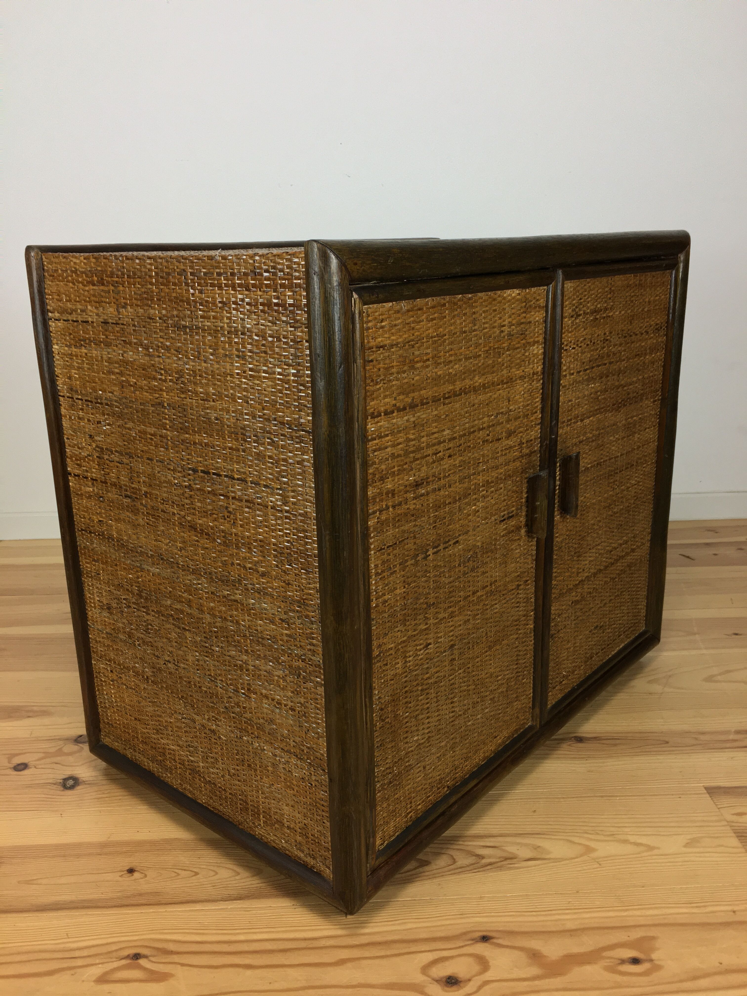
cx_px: 374
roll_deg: +1.2
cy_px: 498
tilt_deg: -18.6
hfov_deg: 48.2
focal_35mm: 29
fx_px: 834
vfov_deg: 61.7
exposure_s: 1/33
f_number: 2.2
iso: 50
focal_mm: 4.15
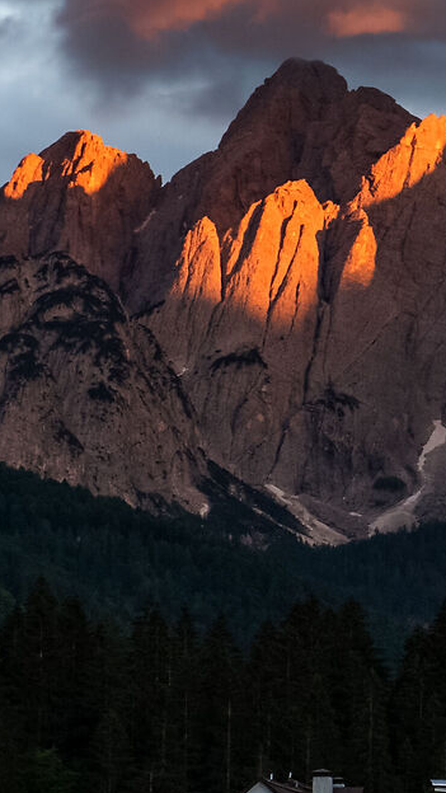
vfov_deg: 8.0
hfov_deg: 4.4
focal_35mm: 268
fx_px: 5634
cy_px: 337
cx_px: 1065
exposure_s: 1/200
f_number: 6.3
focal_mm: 31
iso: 200
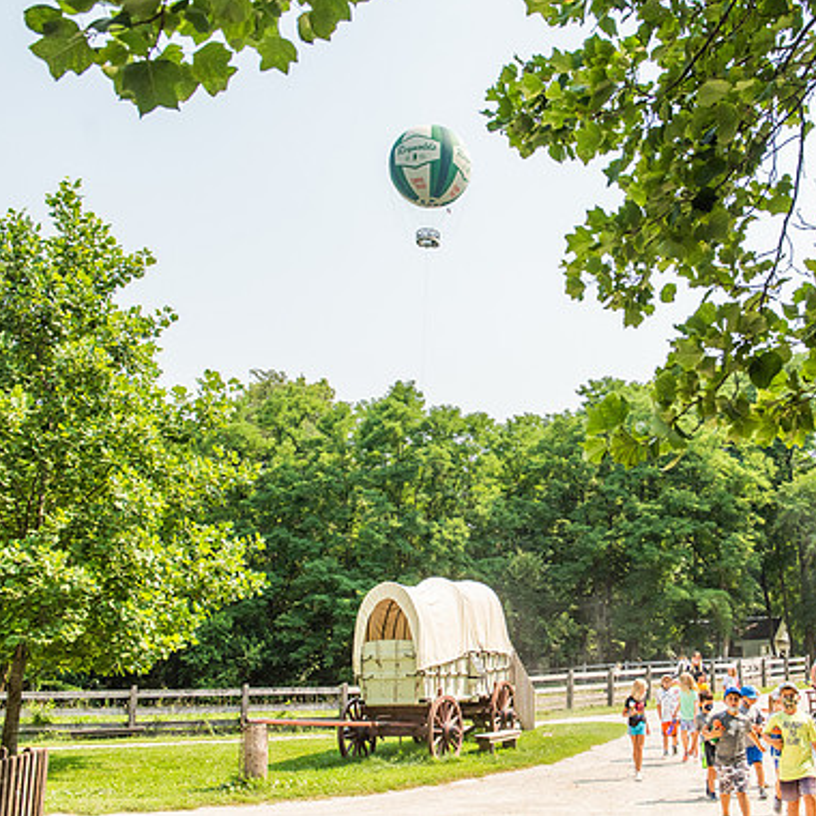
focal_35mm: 40
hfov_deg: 41.2
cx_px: 555
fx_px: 1067
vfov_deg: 41.9
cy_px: 402
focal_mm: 29
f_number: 4
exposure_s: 1/4000
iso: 500
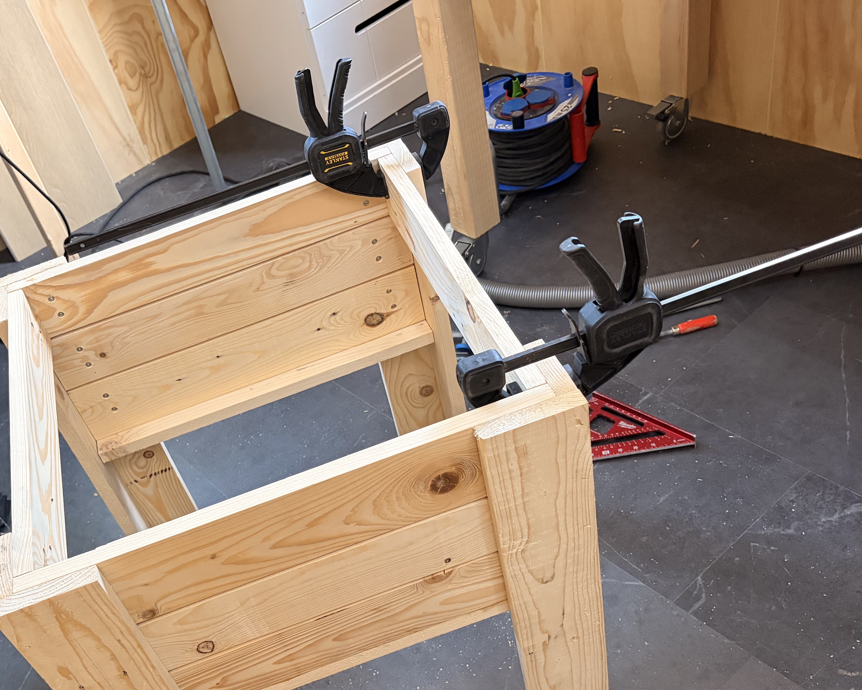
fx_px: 944
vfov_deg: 39.7
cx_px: 308
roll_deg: +20.4
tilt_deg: -43.9
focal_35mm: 37
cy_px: 450
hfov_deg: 48.5
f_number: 1.6
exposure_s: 1/60
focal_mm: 5.96
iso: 400
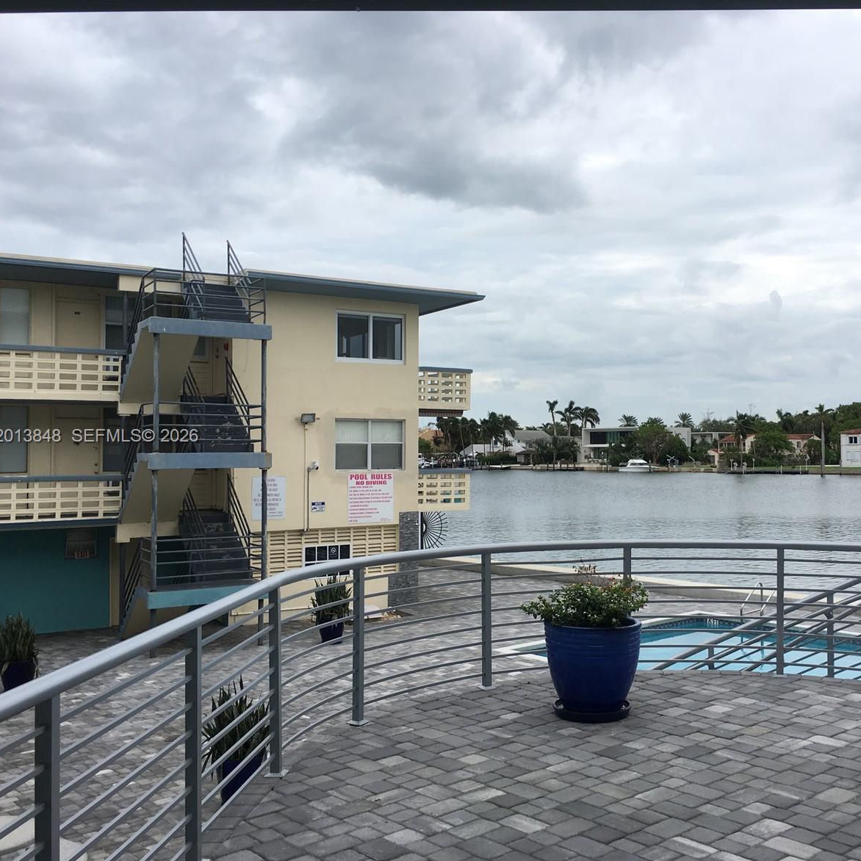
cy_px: 437
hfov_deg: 46.6
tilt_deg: +2.4
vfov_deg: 47.2
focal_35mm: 35
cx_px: 558
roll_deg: +0.1
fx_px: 985
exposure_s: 1/785
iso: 25
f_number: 2.2
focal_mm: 4.15
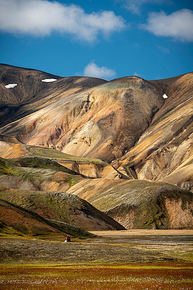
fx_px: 1266
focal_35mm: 157
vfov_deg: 13.0
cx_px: 157
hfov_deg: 8.7
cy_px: 145
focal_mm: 105
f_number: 5.6
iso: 200
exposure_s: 1/400
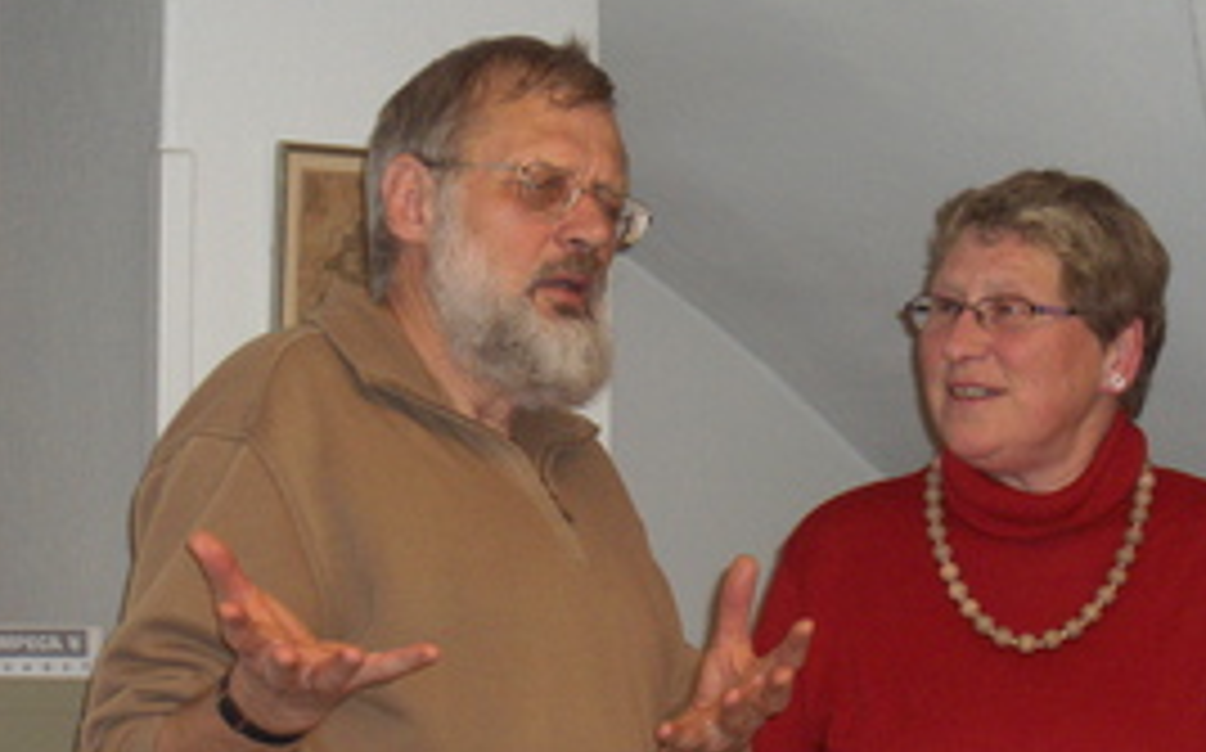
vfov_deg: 8.2
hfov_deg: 13.1
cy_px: 507
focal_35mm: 160
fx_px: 5254
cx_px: 819
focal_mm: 20.8
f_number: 4.4
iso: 100
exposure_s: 1/125
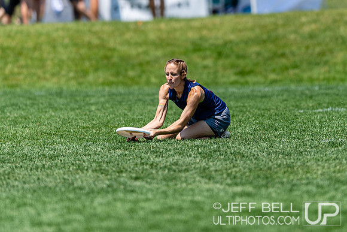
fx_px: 7531
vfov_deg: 1.8
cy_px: 44
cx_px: 206
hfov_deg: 2.6
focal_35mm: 781
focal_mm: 400
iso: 100
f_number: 2.8
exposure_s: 1/2000
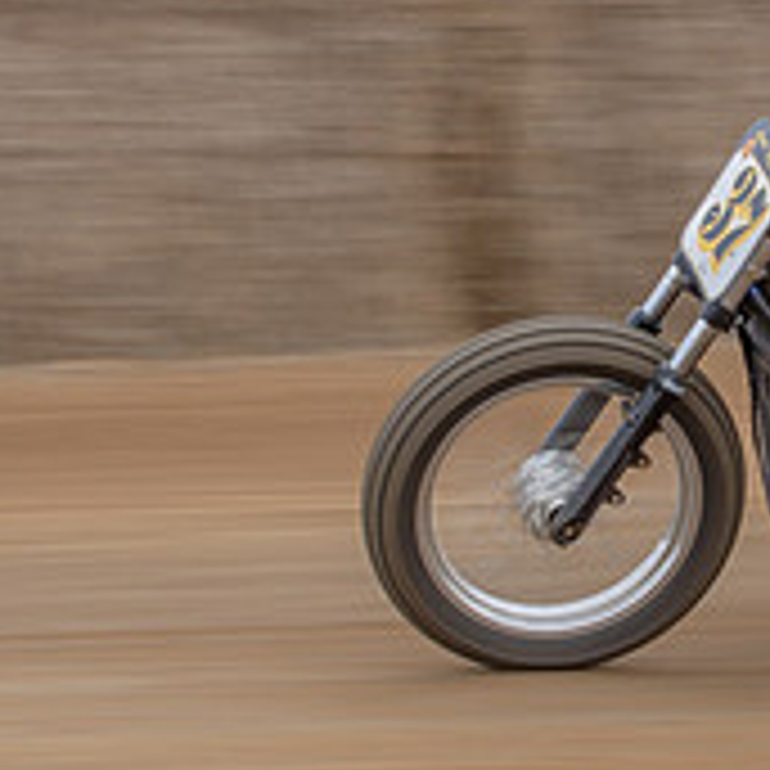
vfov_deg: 8.8
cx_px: 711
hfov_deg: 8.8
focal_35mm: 198
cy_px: 240
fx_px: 4983
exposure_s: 1/125
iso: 160
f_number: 9
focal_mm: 35
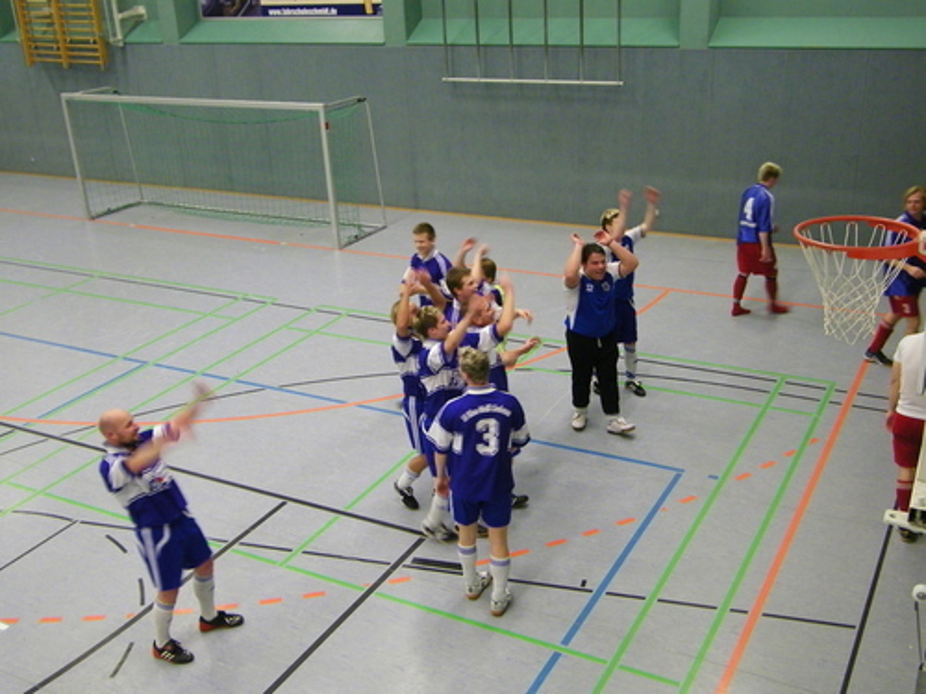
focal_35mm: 39
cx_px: 463
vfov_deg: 36.8
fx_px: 1043
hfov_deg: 47.9
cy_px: 347
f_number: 3
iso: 250
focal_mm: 6.9
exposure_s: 1/30
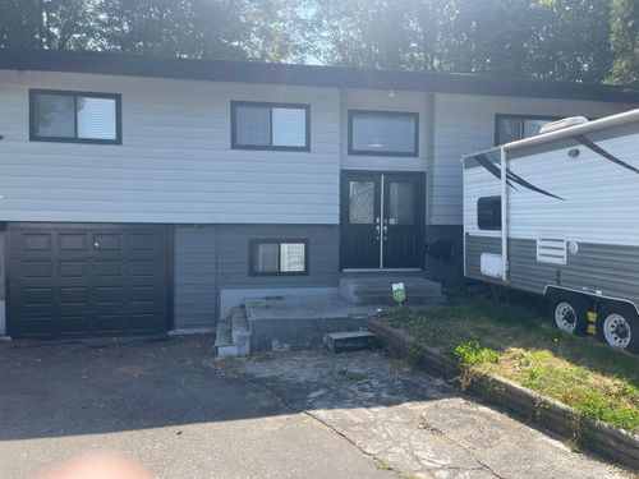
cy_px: 240
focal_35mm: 25
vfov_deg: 54.9
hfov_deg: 69.4
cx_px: 320
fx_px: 461
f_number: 1.6
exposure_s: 1/1119
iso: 32
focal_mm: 5.1
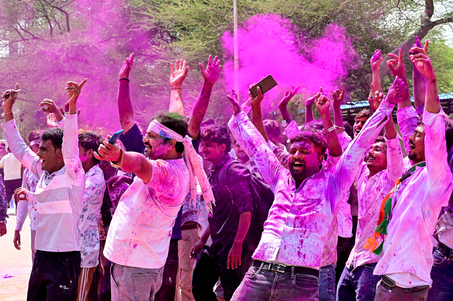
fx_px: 754
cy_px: 150
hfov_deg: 33.4
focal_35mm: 60
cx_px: 226
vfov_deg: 22.6
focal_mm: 60
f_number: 9
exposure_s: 1/400
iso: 400
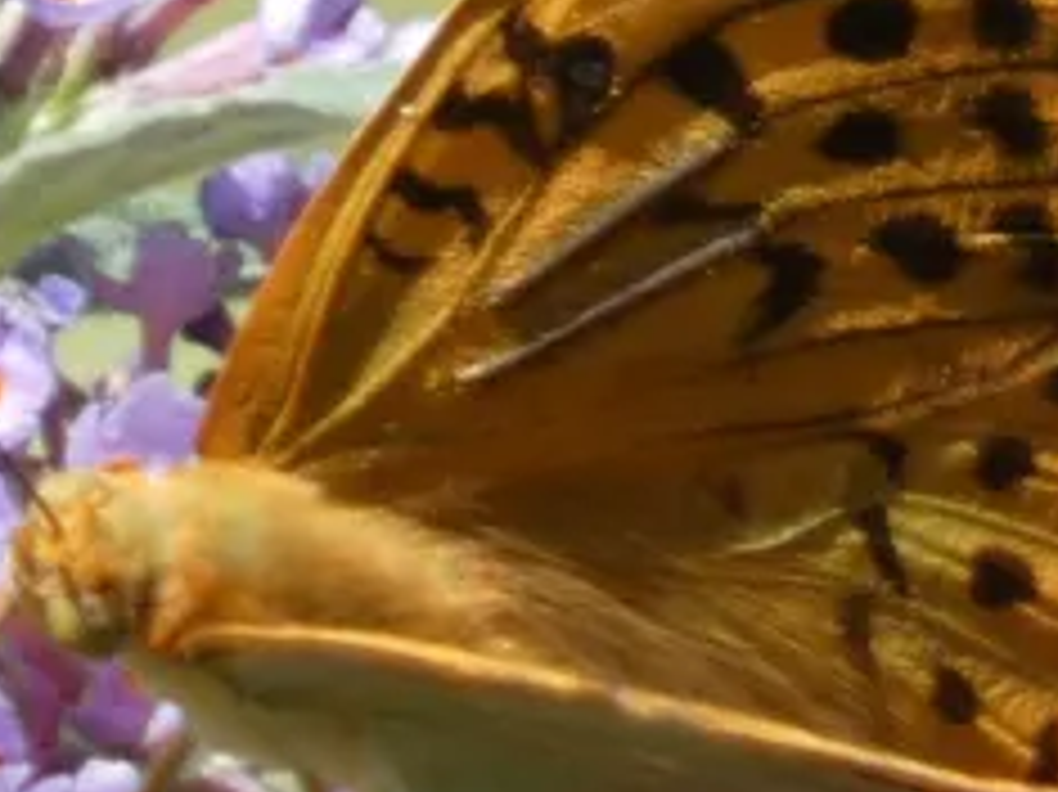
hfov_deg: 0.6
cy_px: 418
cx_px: 635
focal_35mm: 3273
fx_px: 99985
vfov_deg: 0.5
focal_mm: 215
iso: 80
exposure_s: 1/160
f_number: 5.9
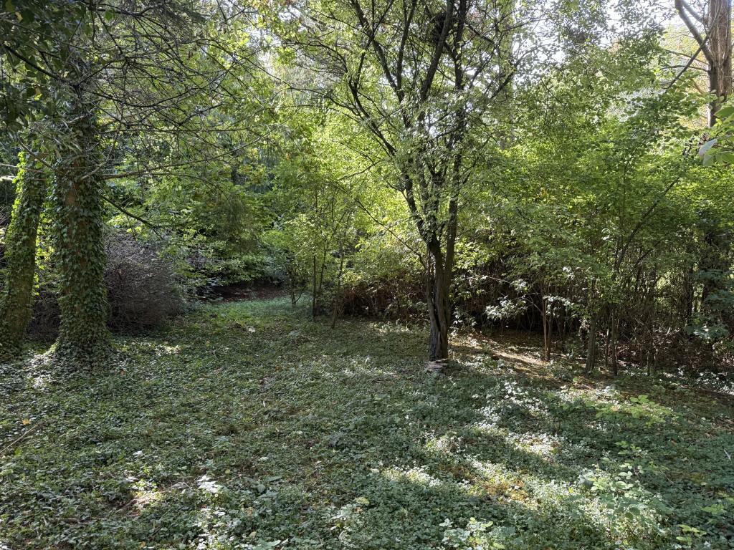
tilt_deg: -4.7
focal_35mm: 24
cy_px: 275
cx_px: 367
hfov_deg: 71.6
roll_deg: +0.0
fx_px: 509
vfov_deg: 56.8
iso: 200
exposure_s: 1/177
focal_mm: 6.76
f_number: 1.78
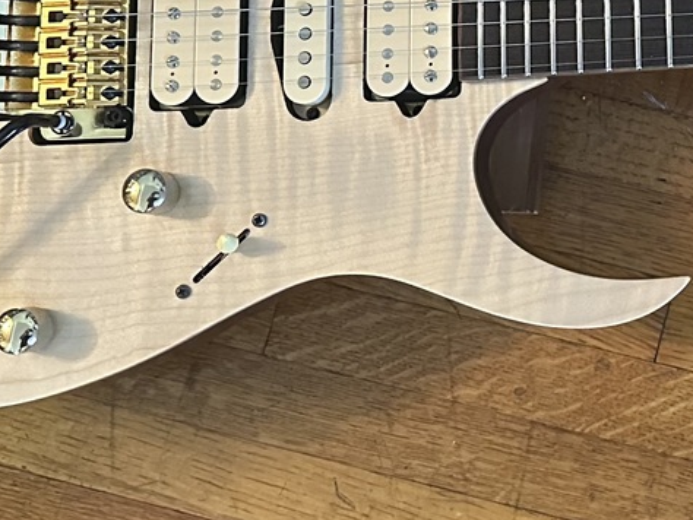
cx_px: 829
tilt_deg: -81.4
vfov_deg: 17.5
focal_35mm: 81
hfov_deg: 22.3
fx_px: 1622
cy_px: -73
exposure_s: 1/40
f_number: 1.78
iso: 800
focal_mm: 6.86
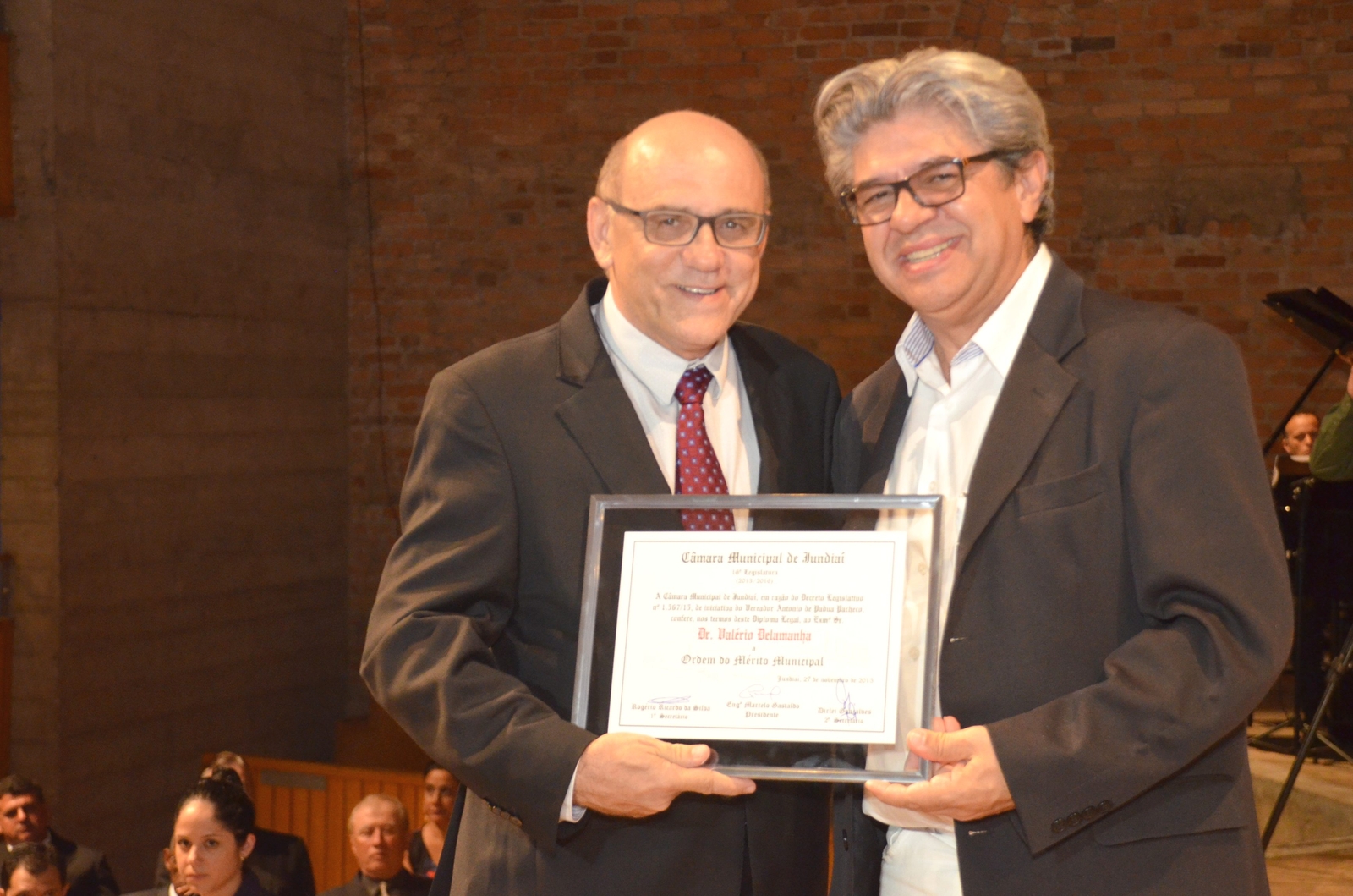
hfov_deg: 27.1
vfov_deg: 18.1
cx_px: 676
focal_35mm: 75
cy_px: 448
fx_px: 2812
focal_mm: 50
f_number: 4.8
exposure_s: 1/60
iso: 2200
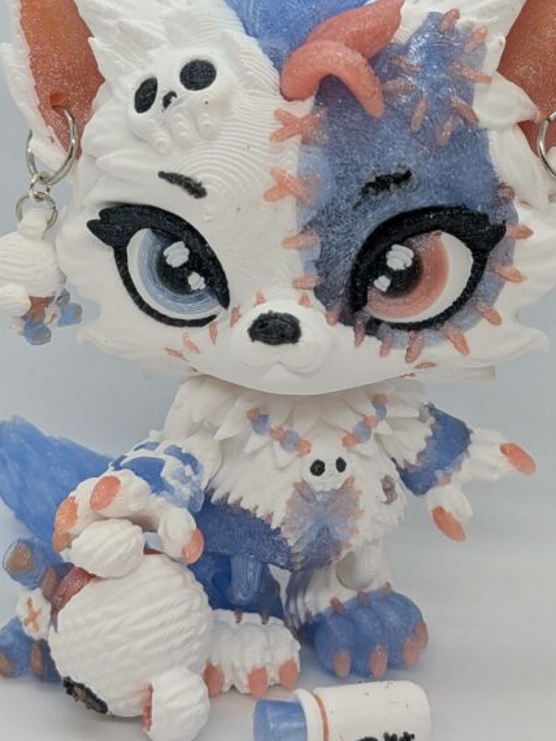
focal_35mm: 88
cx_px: 336
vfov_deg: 22.2
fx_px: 1885
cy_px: 315
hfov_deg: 16.8
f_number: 1.68
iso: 43
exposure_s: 1/120
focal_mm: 6.9
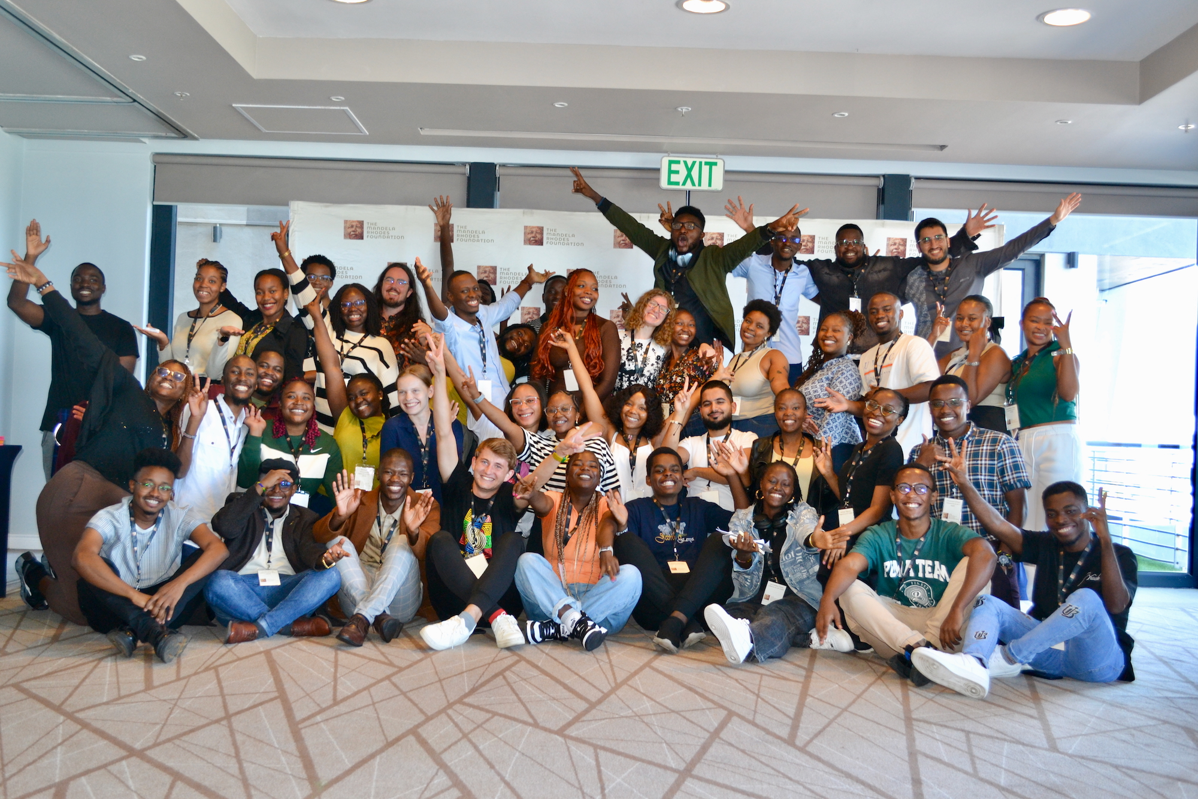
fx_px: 1198
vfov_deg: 36.9
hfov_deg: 53.1
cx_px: 599
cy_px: 400
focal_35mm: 36
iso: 720
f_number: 4
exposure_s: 1/60
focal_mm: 24
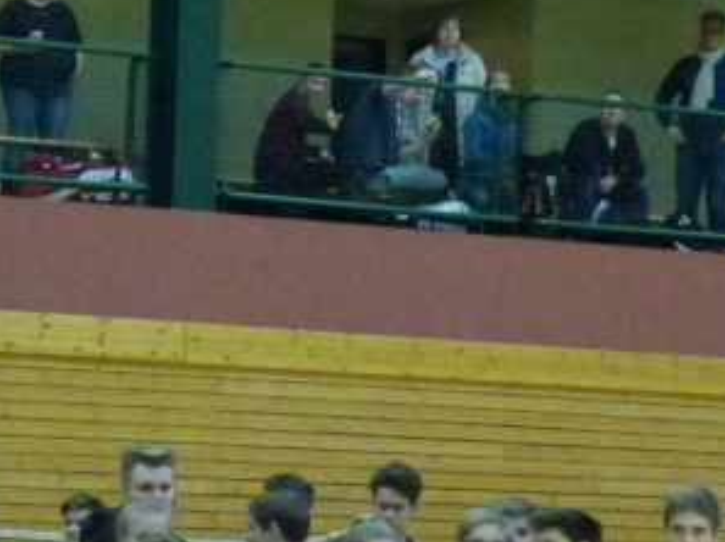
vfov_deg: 10.1
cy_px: 508
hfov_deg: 13.2
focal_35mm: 145
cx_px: -181
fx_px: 3033
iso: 1600
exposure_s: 1/125
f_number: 4
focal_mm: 7.6
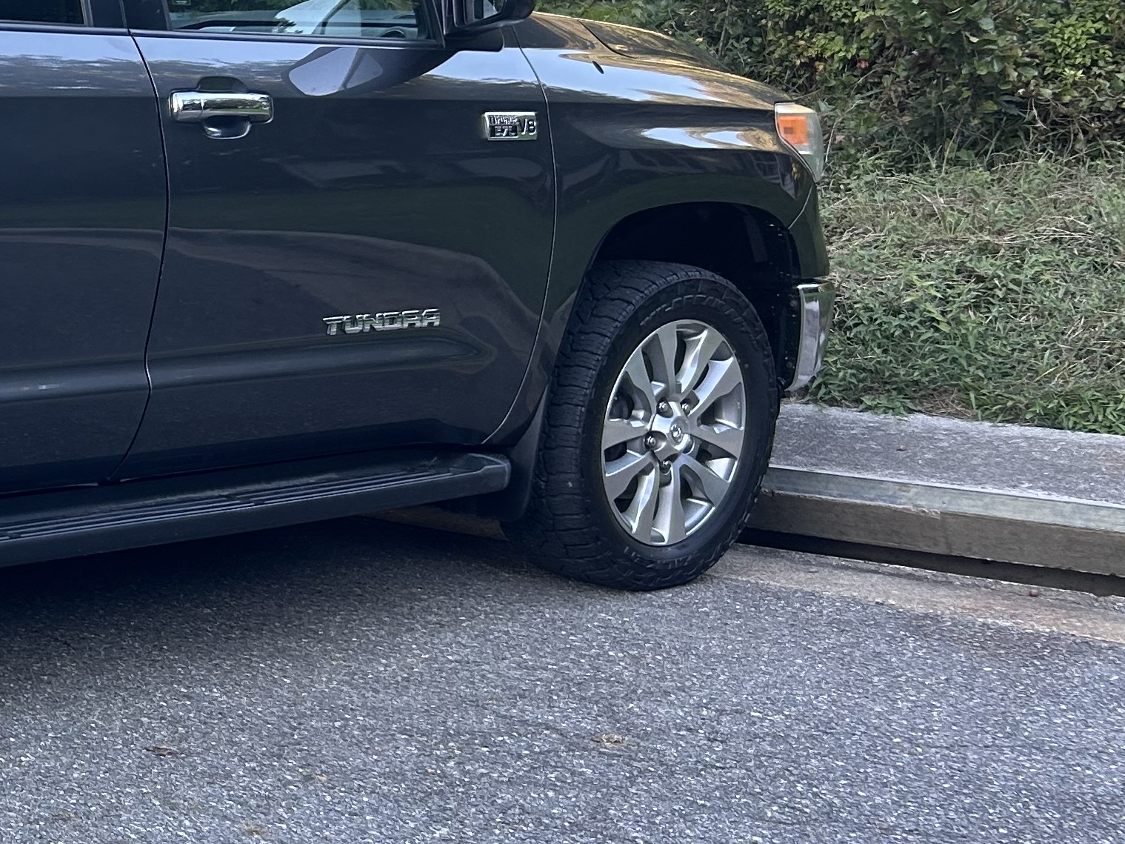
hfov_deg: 24.6
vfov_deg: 21.3
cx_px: -326
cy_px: 400
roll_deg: +1.6
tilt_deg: -10.8
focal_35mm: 69
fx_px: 2242
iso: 100
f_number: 1.5
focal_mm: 5.7
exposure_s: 1/121
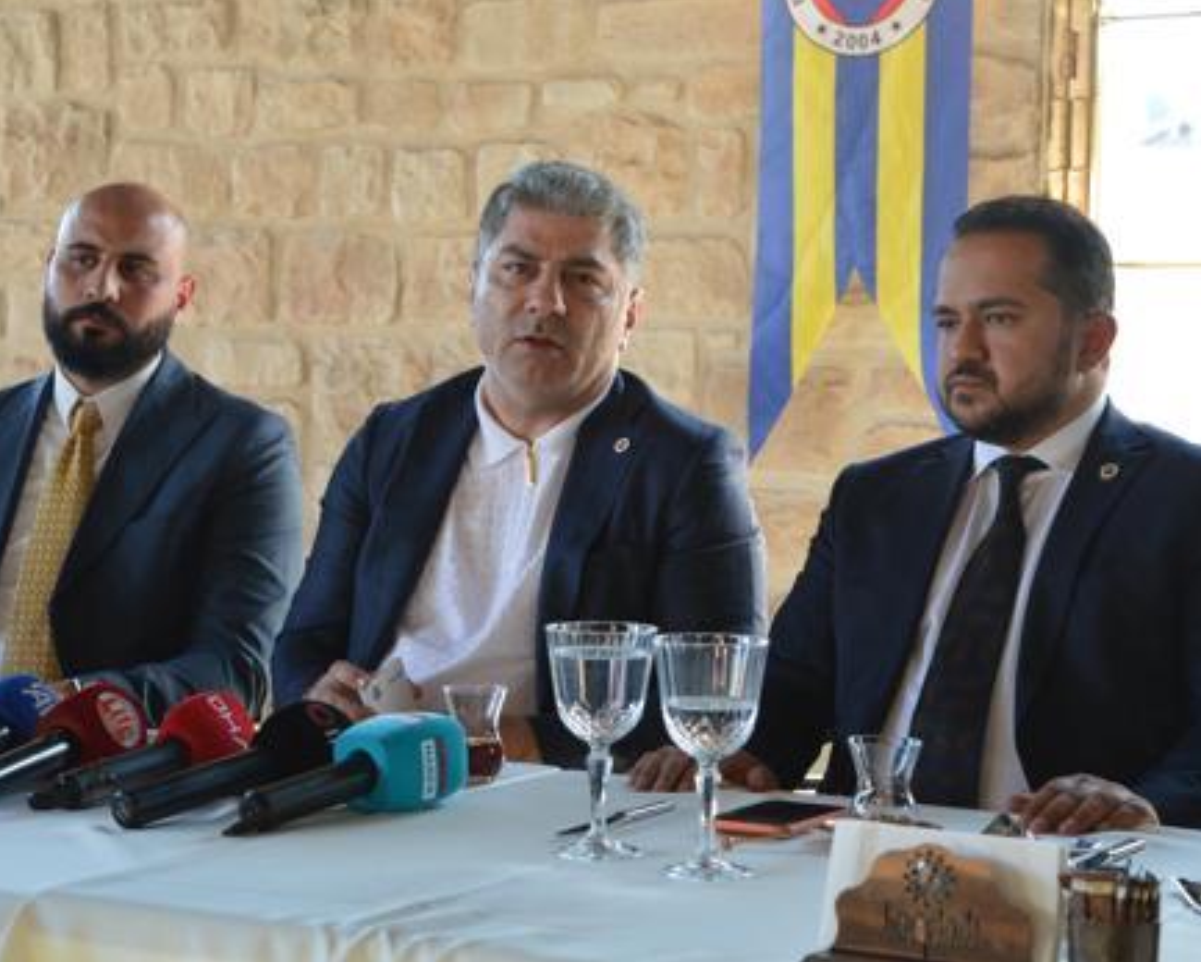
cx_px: 544
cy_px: 480
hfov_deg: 23.3
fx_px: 2917
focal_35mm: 82
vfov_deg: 18.7
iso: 400
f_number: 5.3
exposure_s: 1/40
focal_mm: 48
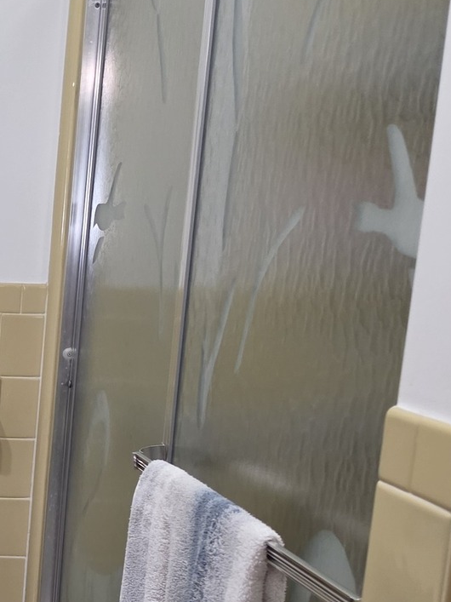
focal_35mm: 75
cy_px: 559
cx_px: -177
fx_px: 1303
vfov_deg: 25.1
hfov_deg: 18.0
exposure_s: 1/120
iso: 500
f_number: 1.4
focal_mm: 6.5
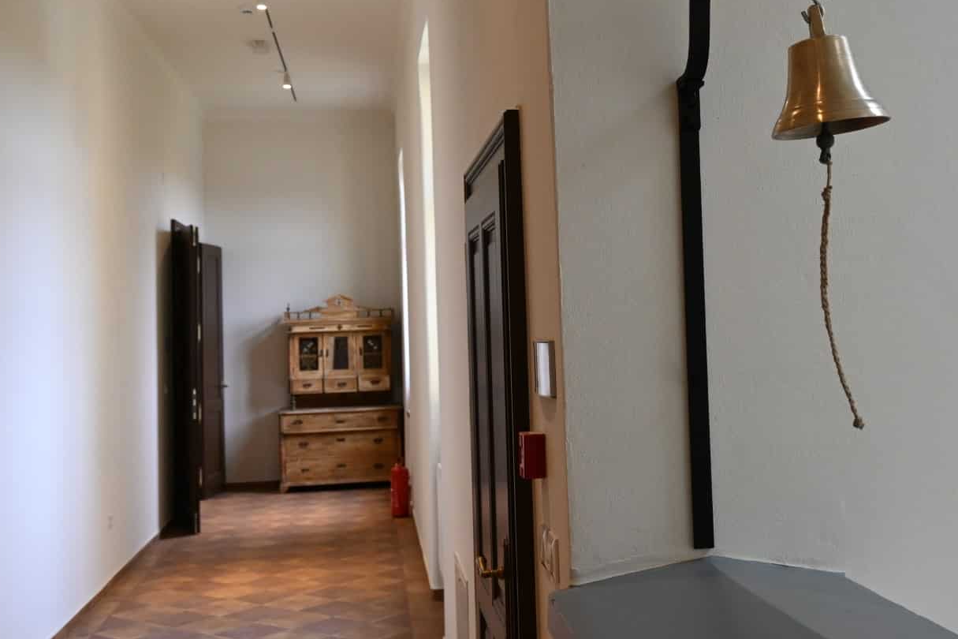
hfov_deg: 44.3
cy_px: 233
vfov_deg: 30.4
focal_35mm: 44
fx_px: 1171
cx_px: 576
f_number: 4
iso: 1100
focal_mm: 22
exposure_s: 1/125
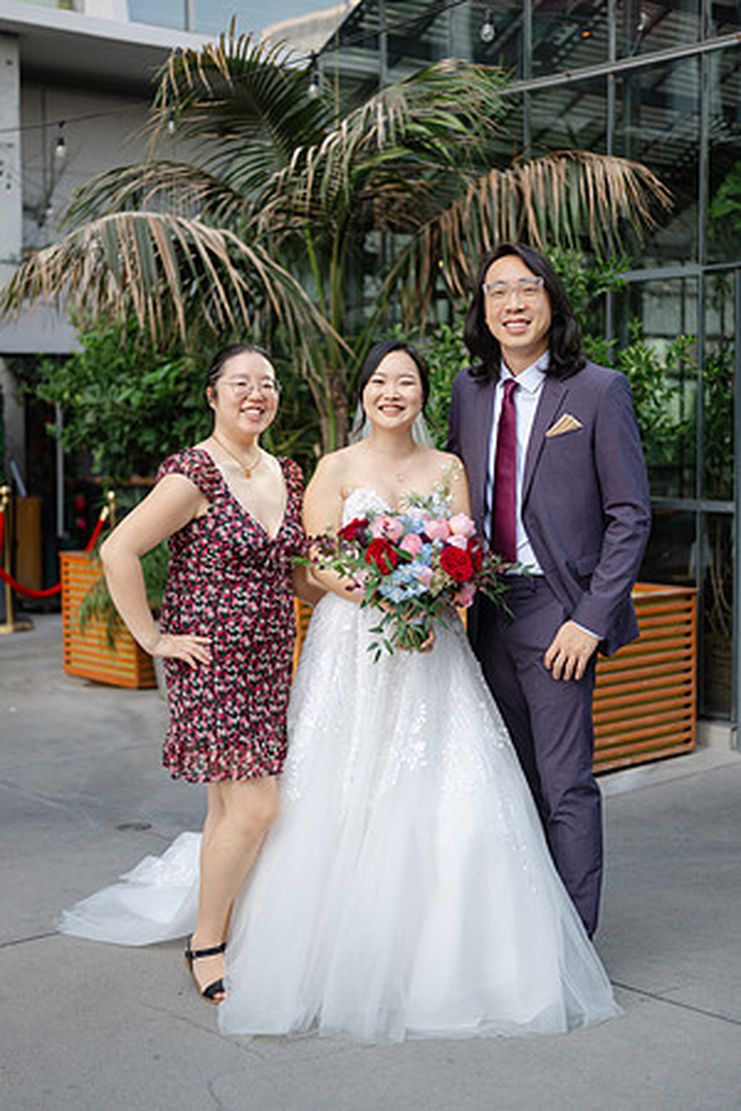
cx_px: 370
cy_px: 556
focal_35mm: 50
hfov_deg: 27.0
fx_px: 1544
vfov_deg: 39.6
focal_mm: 50
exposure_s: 1/400
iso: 80
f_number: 1.8
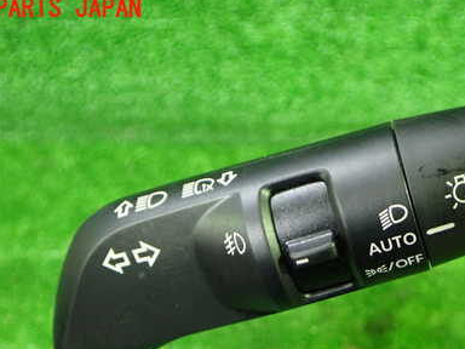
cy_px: 267
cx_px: 285
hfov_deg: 38.0
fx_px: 672
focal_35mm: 50
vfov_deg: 28.6
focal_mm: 5.79
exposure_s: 1/25
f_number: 2.4
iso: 800
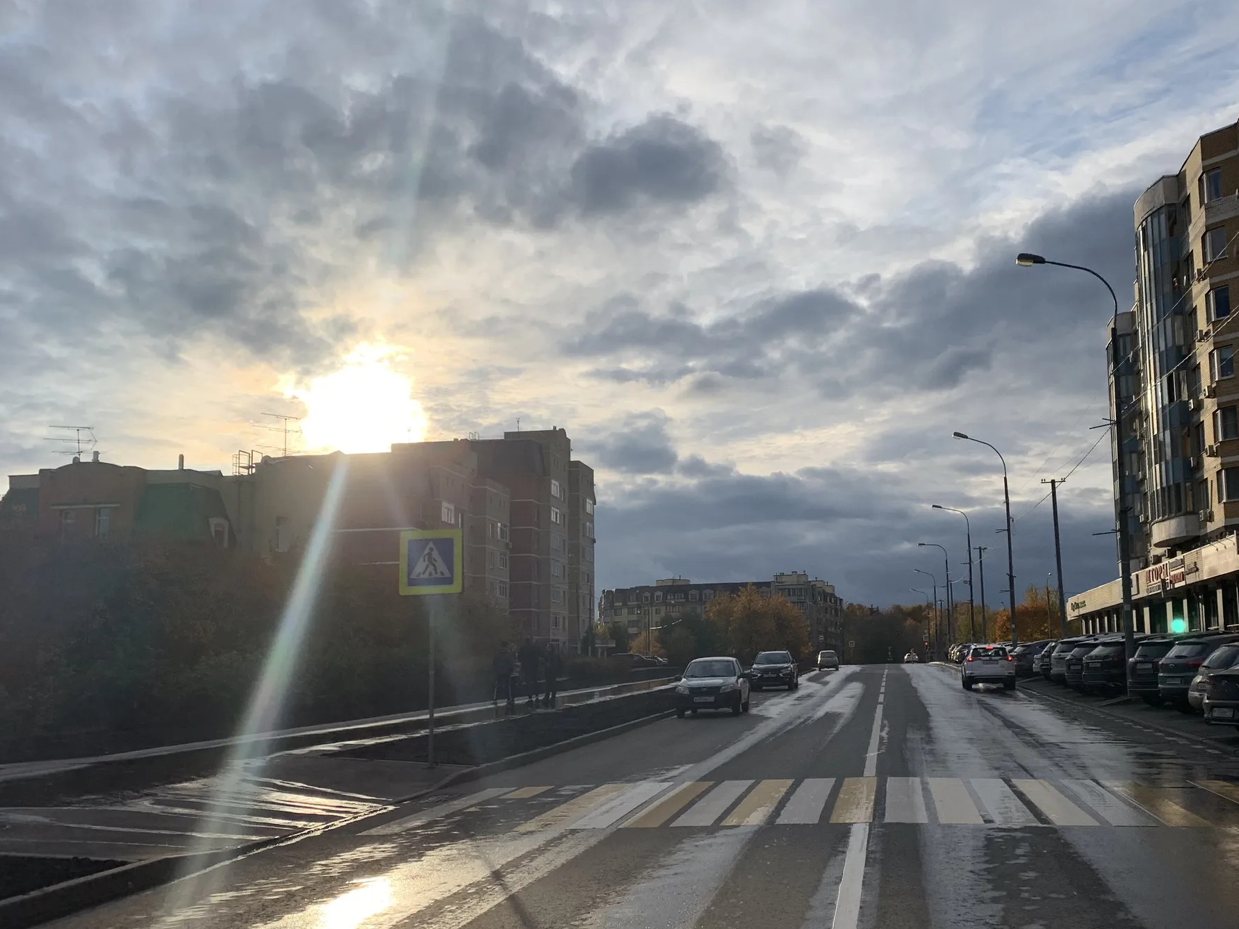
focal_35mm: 35
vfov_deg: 40.6
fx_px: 1253
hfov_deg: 52.2
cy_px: 525
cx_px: 752
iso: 25
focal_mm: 4.25
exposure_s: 1/3289
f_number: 1.8
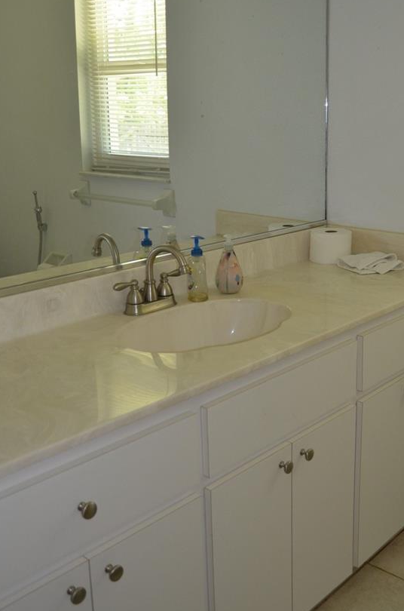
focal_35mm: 40
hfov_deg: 32.8
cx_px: 282
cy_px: 226
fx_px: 677
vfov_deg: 48.1
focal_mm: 18
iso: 500
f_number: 3.5
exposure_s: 1/60
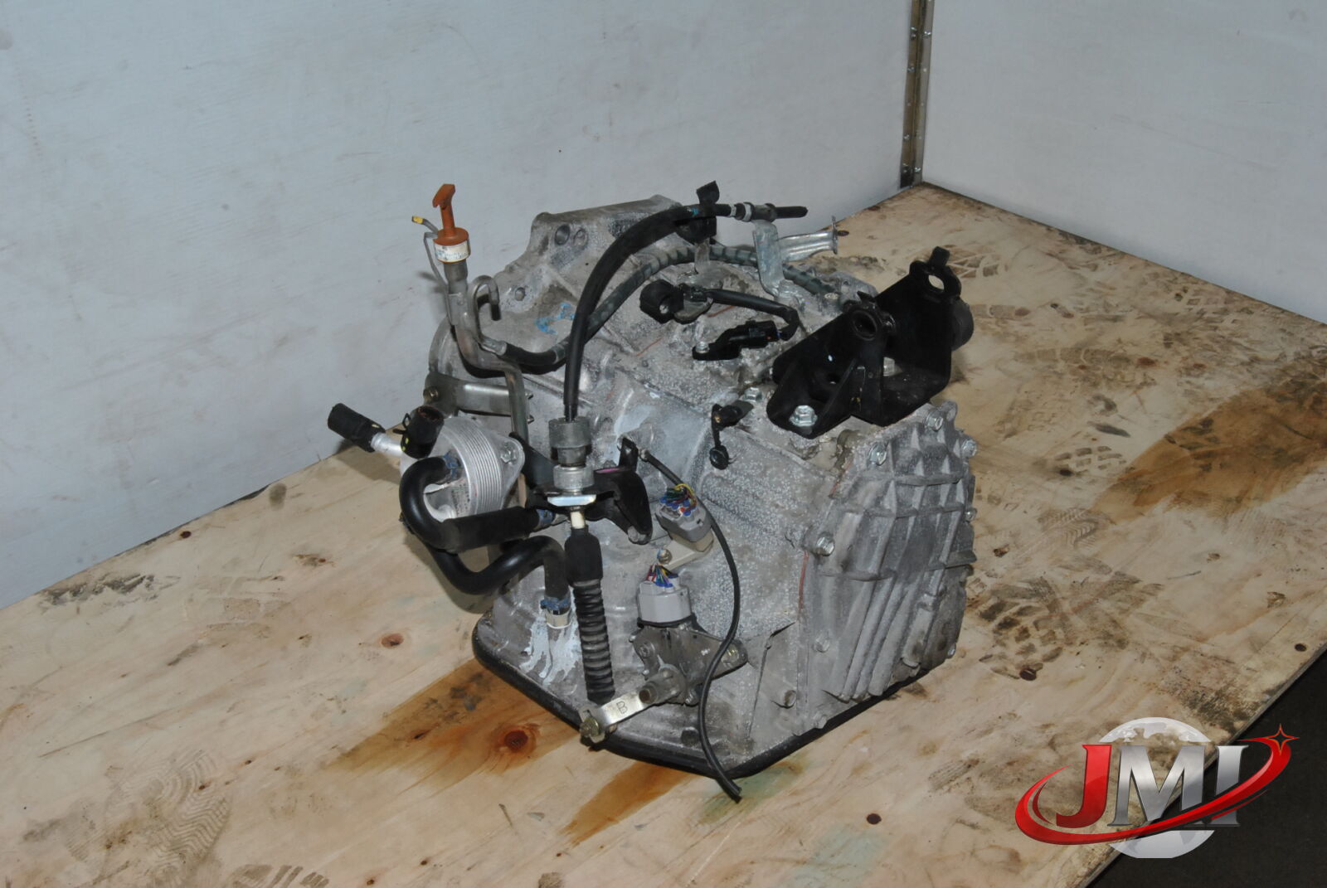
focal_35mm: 39
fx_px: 1439
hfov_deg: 49.5
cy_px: 444
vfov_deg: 34.3
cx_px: 664
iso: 800
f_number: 20
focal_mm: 26
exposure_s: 1/200
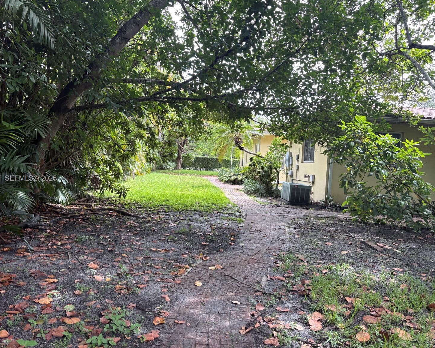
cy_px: 179
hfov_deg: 62.2
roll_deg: -0.4
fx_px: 360
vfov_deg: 51.5
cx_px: 203
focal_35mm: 28
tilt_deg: +2.5
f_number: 1.6
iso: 64
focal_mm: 5.96
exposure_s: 1/235
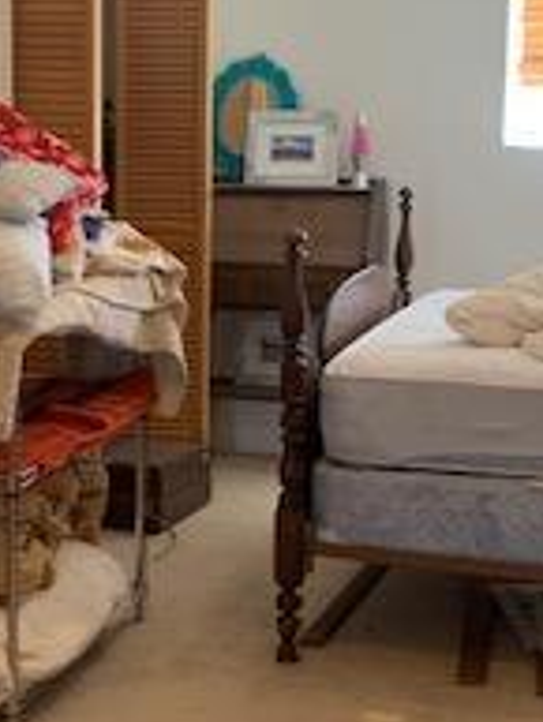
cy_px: 333
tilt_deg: -9.7
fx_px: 1797
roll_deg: +0.3
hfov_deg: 17.1
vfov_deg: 22.7
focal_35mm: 86
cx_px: 146
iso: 50
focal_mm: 4.25
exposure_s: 1/60
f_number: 1.8
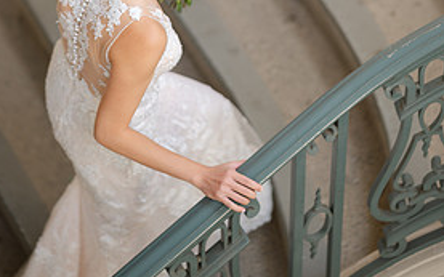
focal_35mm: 174
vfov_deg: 7.5
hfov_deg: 12.0
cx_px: 207
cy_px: -77
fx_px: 2105
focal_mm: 105
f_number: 1.8
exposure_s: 1/125
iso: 80
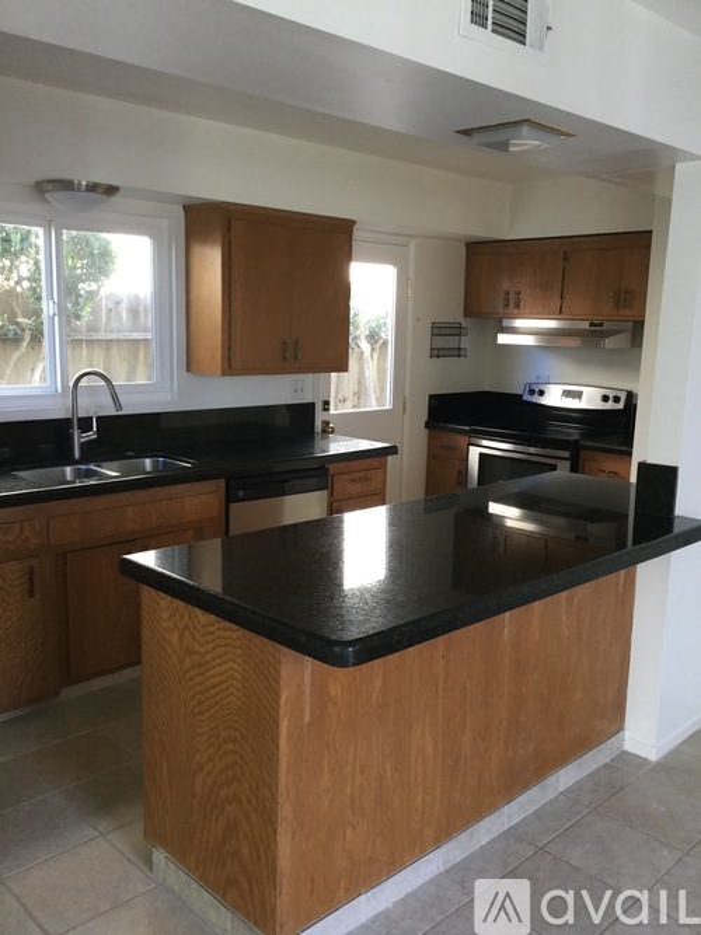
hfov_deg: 45.4
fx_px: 837
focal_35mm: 31
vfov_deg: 58.4
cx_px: 350
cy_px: 468
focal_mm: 3.3
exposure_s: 1/30
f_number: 2.4
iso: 80
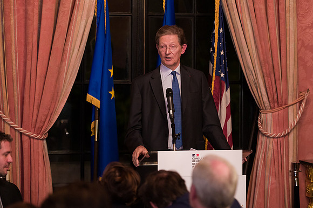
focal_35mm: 119
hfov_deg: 17.3
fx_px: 1031
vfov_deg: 11.5
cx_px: 165
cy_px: 99
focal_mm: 110
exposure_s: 1/200
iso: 3200
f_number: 3.2
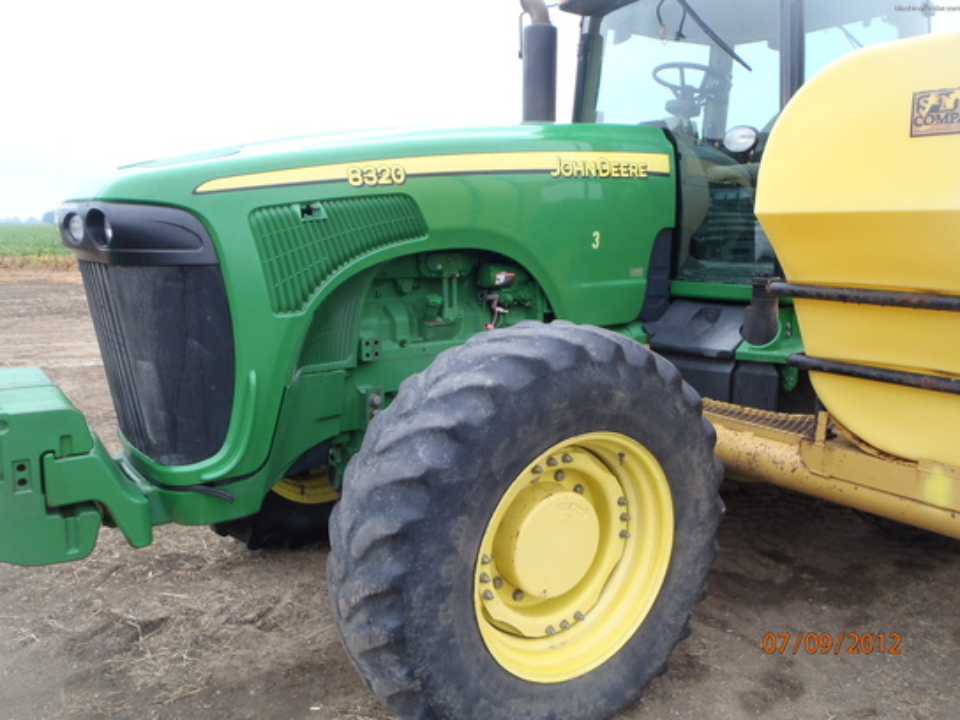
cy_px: 360
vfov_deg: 49.7
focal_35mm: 28
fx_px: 777
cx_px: 480
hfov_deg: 63.4
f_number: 3.5
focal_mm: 5
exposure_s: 1/60
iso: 80
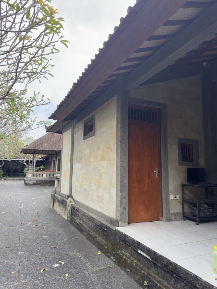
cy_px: 144
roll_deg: -1.1
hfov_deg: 56.8
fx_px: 201
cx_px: 108
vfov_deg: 71.6
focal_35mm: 24
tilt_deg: +6.9
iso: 100
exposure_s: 1/883
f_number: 1.78
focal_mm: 6.76
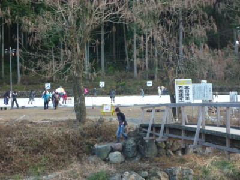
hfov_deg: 27.4
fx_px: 492
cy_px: 90
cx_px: 120
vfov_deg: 20.7
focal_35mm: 71
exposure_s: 1/60
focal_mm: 12.6
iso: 200
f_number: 5.4
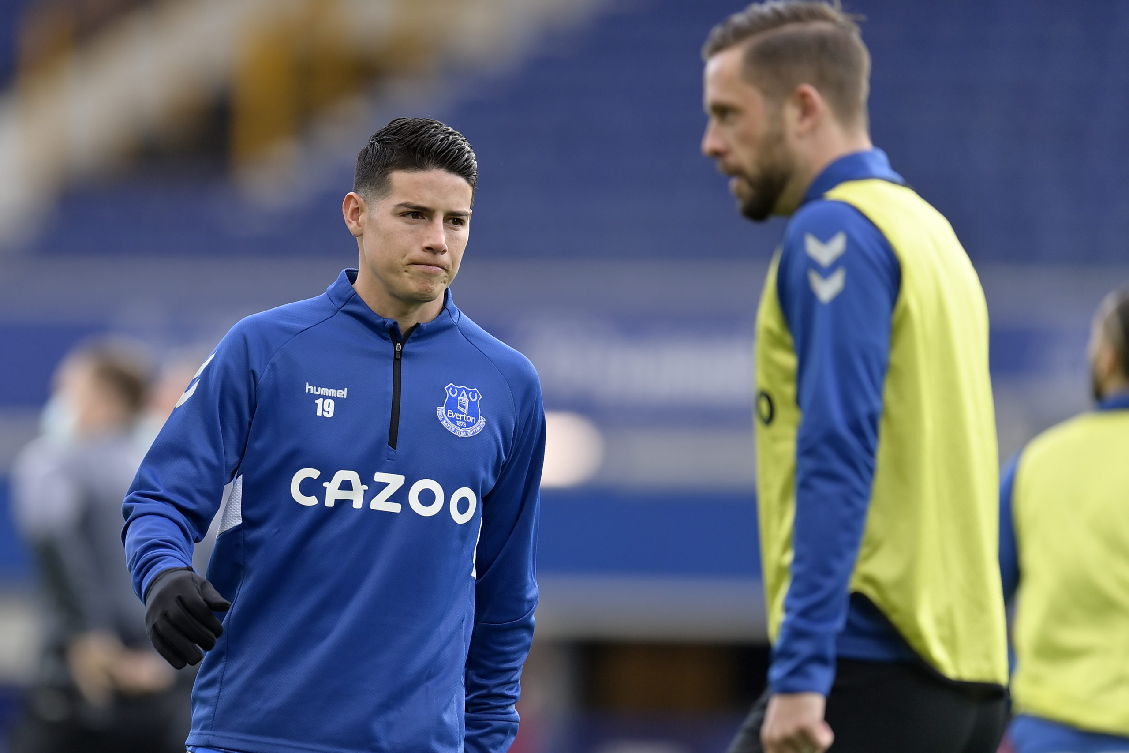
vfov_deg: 3.4
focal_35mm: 400
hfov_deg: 5.2
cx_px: 564
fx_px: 12544
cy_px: 376
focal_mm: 400
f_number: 2.8
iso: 400
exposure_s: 1/1000
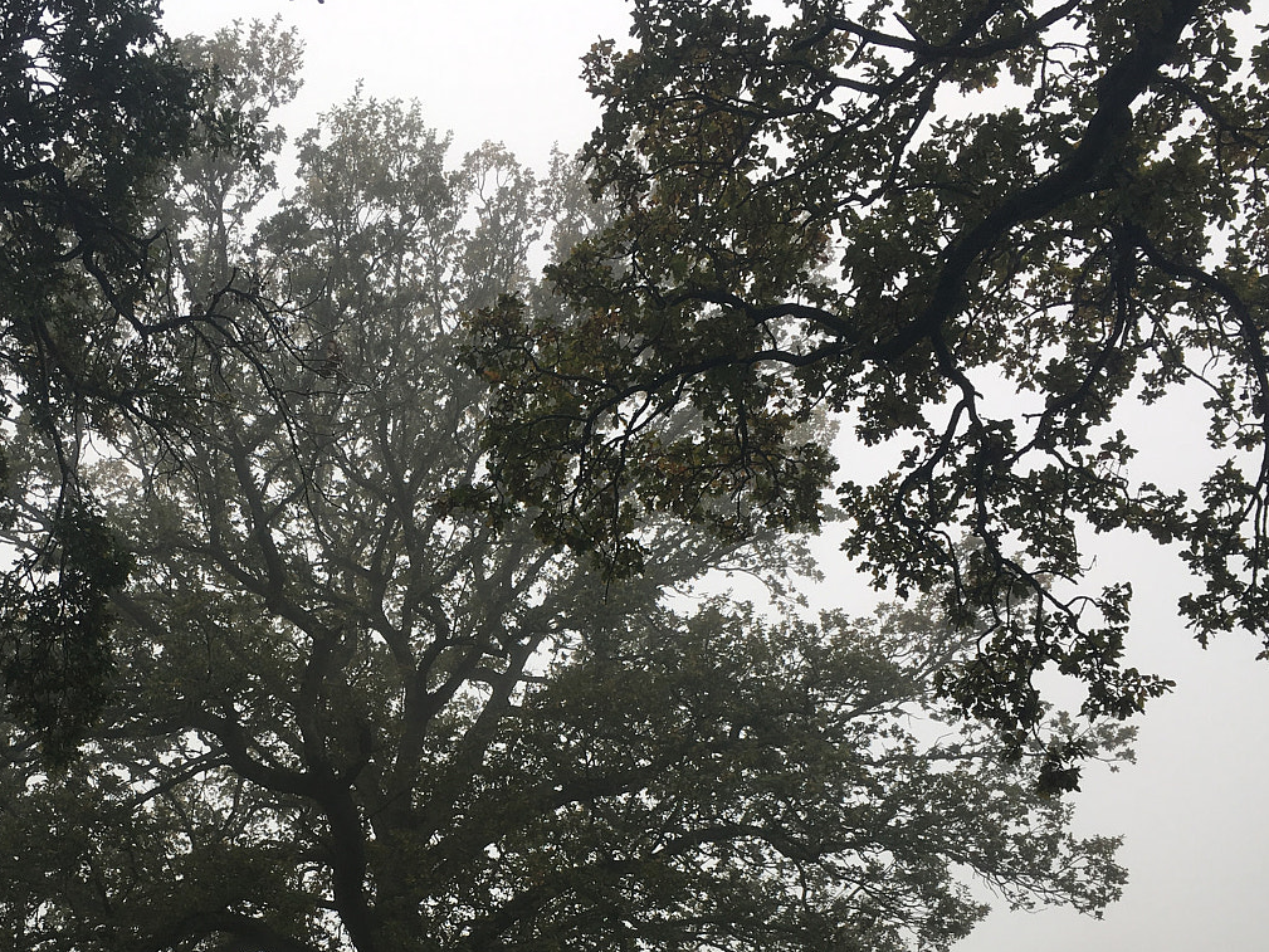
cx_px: 387
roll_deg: -1.6
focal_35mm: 46
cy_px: 743
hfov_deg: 40.5
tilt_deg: +17.0
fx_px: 1687
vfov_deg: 30.8
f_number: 2.2
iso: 25
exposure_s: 1/118
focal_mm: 4.15
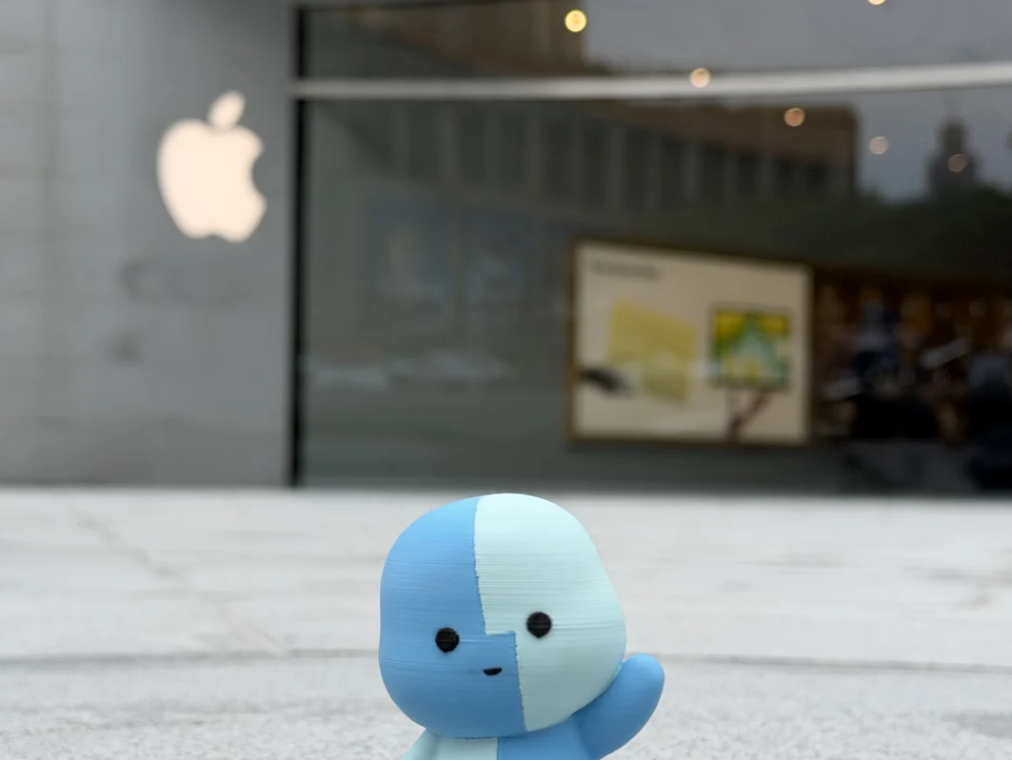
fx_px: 1901
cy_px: 445
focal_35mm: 65
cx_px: 506
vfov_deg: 22.6
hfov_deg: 29.8
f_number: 1.78
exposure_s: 1/2033
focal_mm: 6.76
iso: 64
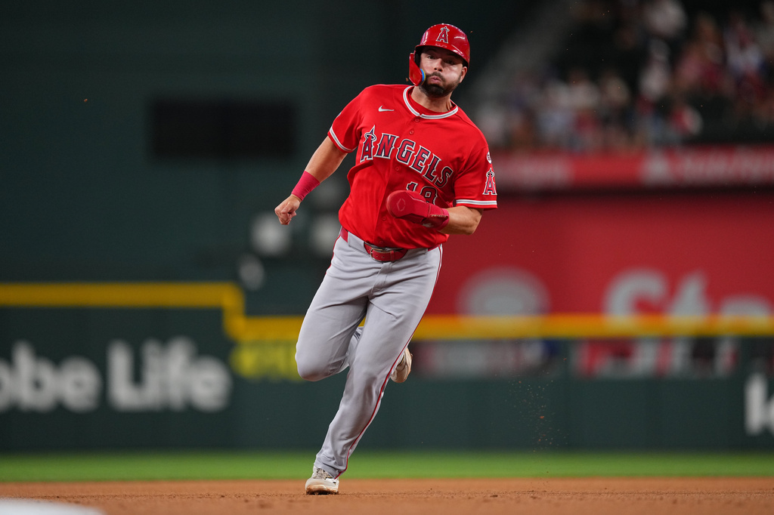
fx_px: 8597
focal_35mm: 400
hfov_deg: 5.2
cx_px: 387
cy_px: 258
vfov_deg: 3.4
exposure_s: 1/2500
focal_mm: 400
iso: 2500
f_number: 2.8
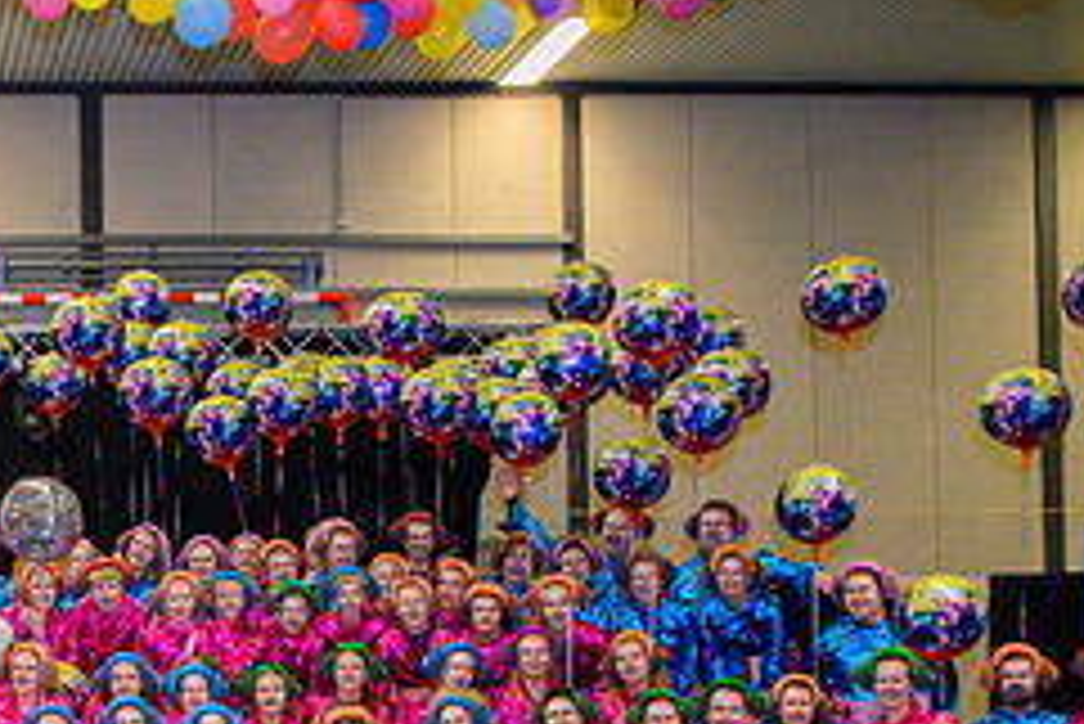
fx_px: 1958
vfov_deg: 20.4
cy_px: 681
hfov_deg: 28.1
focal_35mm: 65
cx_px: -121
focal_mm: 18
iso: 2500
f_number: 8
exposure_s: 1/80
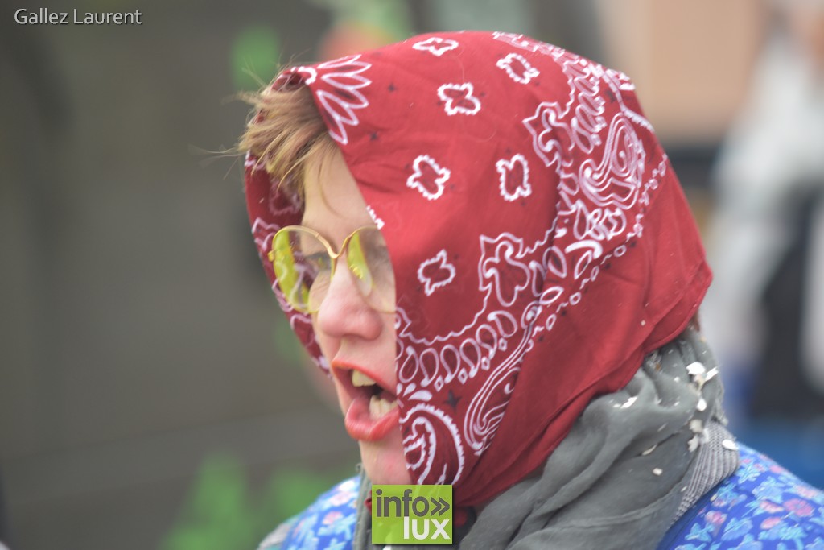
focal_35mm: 202
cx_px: 412
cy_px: 275
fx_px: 4635
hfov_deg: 10.2
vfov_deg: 6.8
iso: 320
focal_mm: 135
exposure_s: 1/160
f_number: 3.2
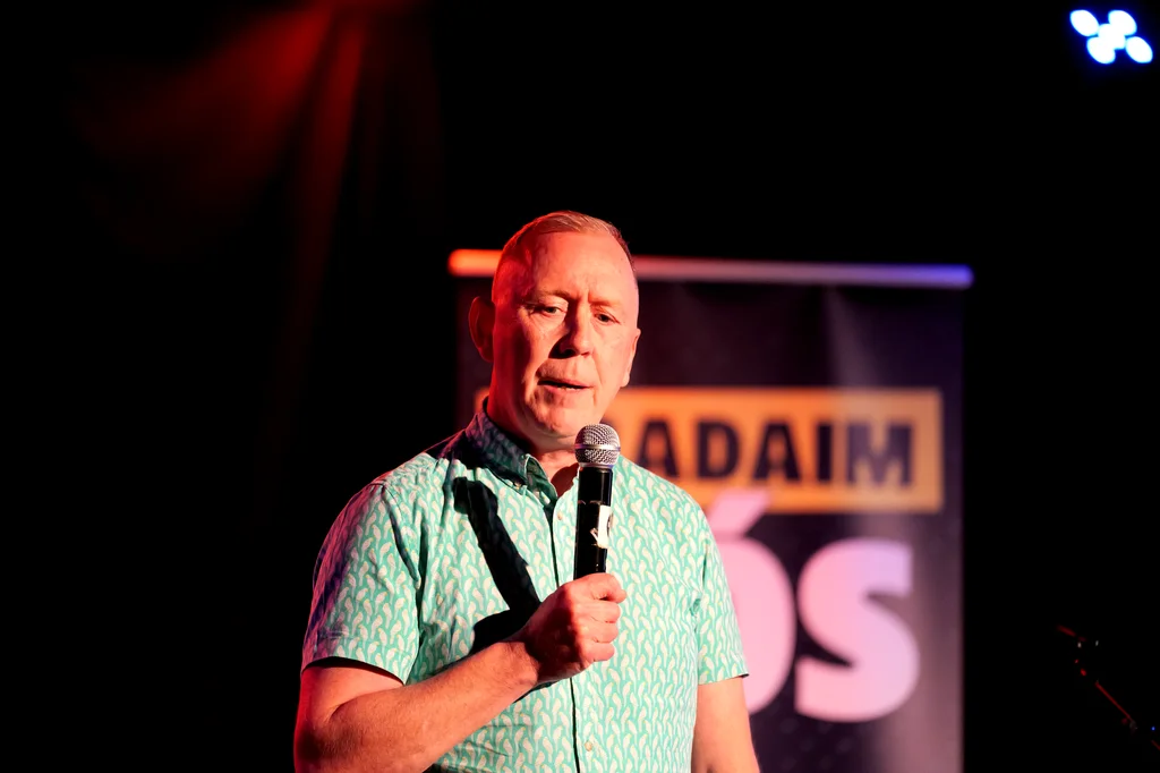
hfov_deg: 10.3
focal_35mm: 200
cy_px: 386
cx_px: 580
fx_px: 6442
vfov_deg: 6.9
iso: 6400
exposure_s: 1/100
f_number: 2.8
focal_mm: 200
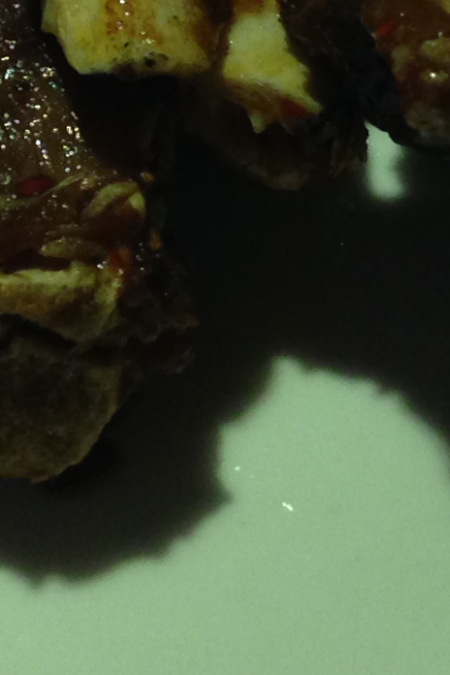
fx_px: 3019
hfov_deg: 8.5
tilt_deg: -37.1
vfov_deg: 12.2
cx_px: -20
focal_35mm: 161
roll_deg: +2.7
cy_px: -328
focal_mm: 4.12
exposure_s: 1/20
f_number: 2.4
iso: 100
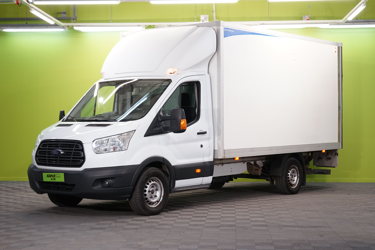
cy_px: 125
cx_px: 188
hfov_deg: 31.4
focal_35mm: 64
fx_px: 667
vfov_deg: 21.2
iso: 1600
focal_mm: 64
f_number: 5.6
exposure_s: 1/125
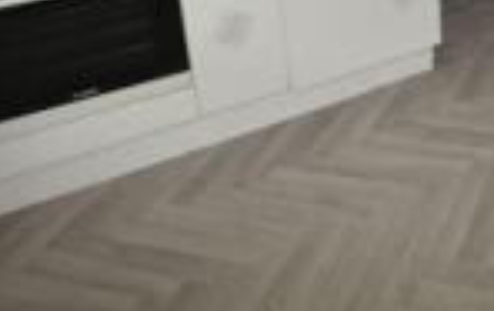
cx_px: 521
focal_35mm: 49
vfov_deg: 22.1
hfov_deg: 35.9
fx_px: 661
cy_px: -149
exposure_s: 1/60
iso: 200
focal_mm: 10
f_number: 4
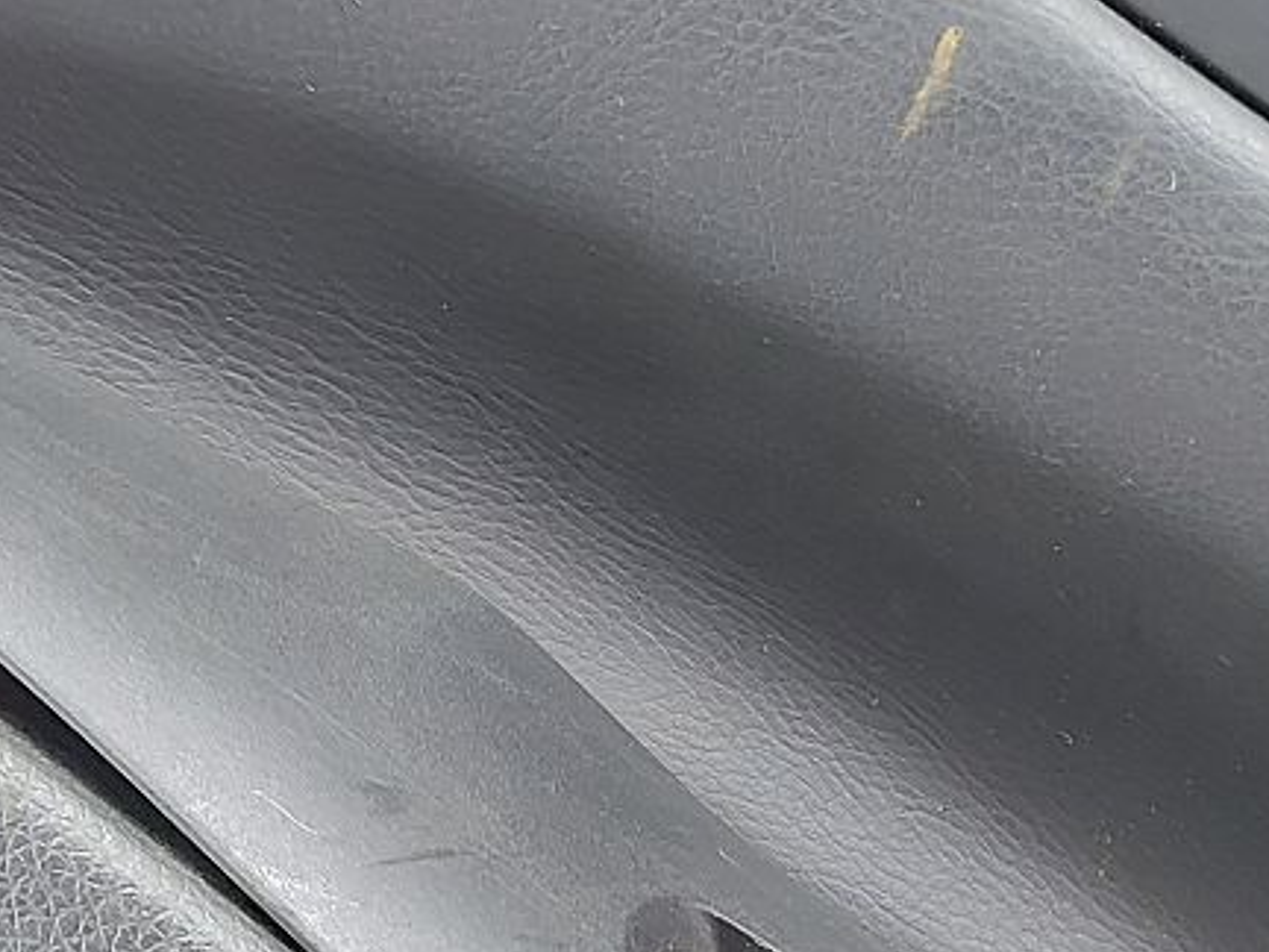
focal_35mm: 77
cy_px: 773
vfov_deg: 18.9
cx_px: 803
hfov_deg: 25.3
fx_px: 2823
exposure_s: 1/25
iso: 400
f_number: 1.8
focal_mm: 5.23
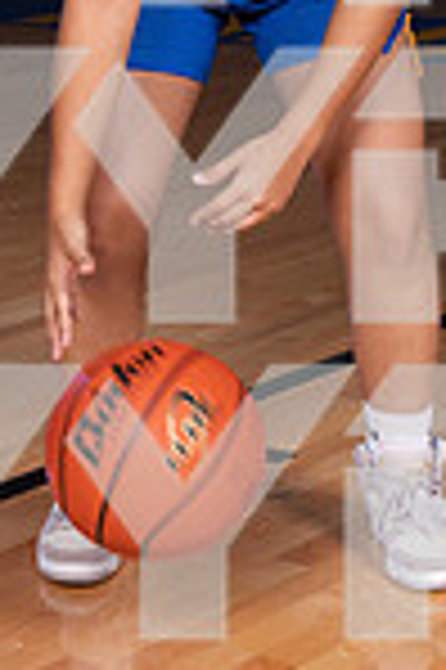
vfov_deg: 15.4
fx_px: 2477
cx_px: 302
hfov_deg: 10.3
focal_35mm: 133
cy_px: 189
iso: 500
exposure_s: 1/320
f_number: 7.1
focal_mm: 44
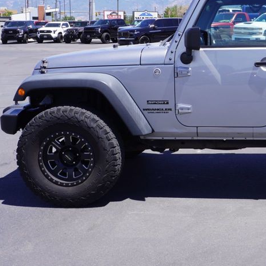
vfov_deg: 27.7
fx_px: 539
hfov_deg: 26.6
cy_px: 107
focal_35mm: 62
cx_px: 247
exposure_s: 1/125
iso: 100
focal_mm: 22
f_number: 9
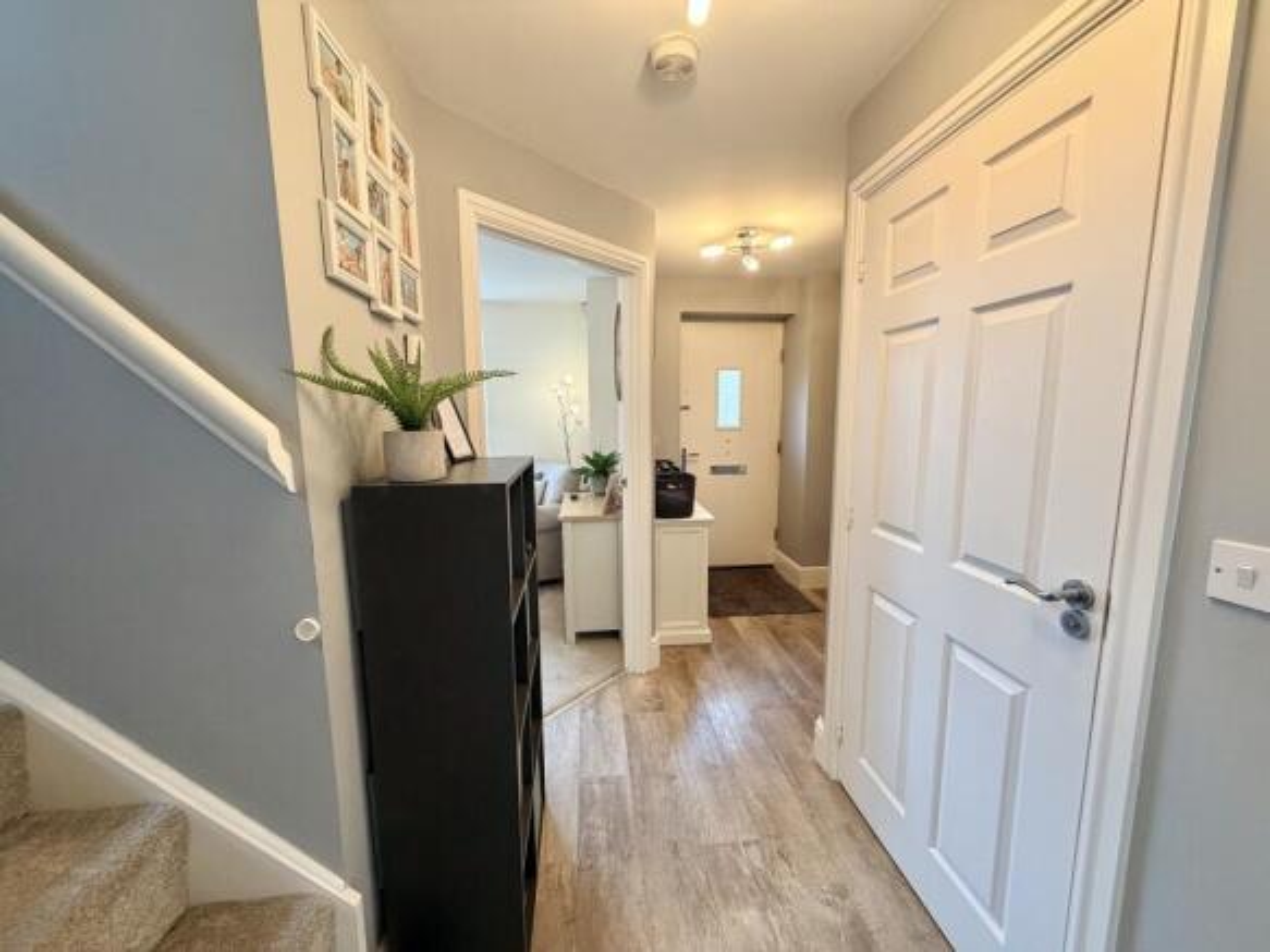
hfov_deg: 102.1
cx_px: 635
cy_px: 476
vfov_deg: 85.7
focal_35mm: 14
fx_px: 514
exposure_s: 1/50
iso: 200
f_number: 2.2
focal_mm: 2.22
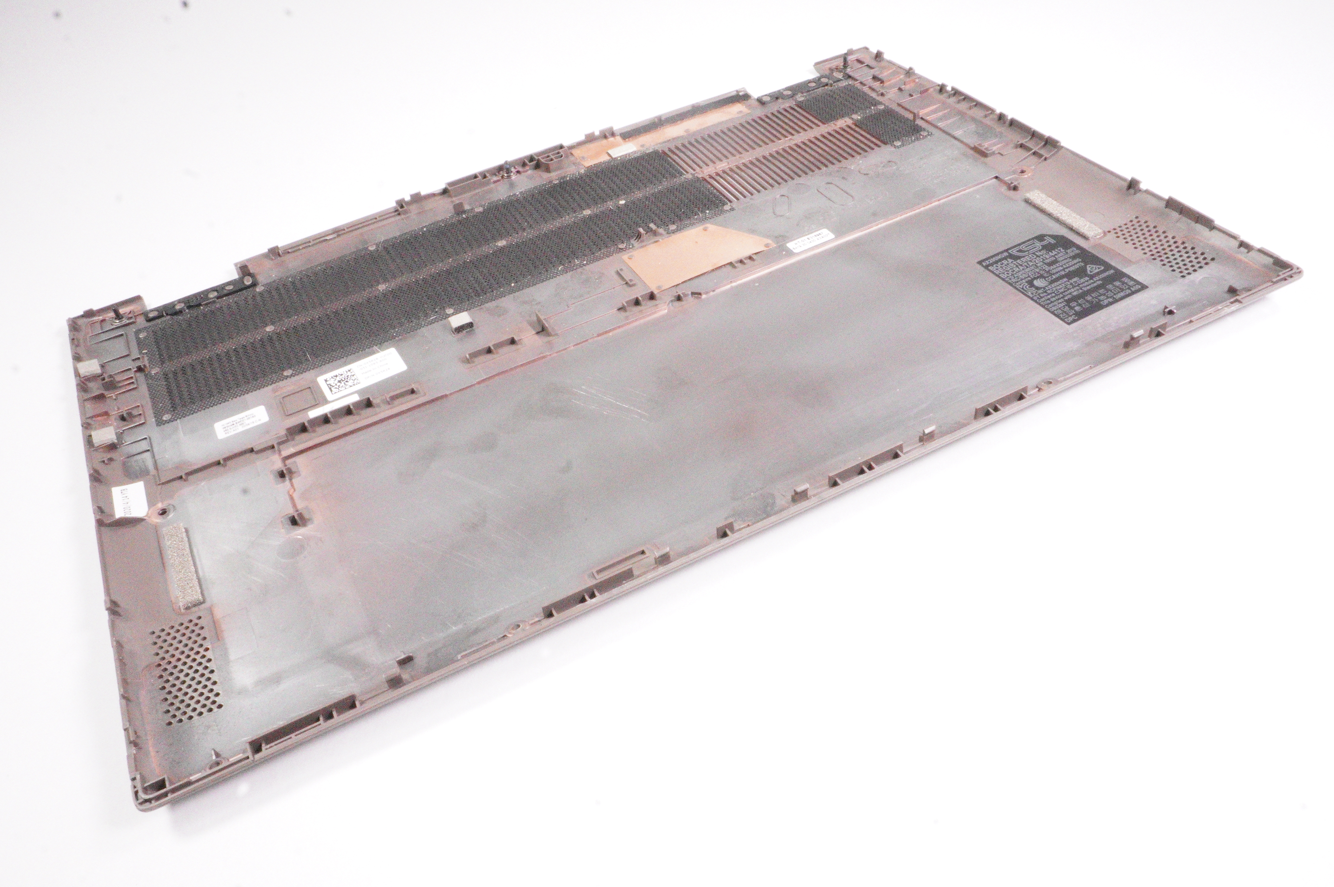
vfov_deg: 43.5
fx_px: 1111
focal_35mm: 30
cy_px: 444
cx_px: 667
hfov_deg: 62.0
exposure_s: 1/160
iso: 12800
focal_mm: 20
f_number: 25
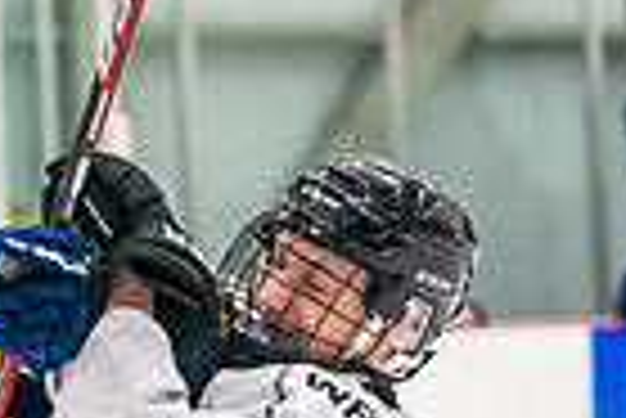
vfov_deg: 3.5
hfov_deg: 5.3
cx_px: -10
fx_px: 6736
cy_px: 620
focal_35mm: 387
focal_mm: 81
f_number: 2.8
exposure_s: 1/1250
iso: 3200
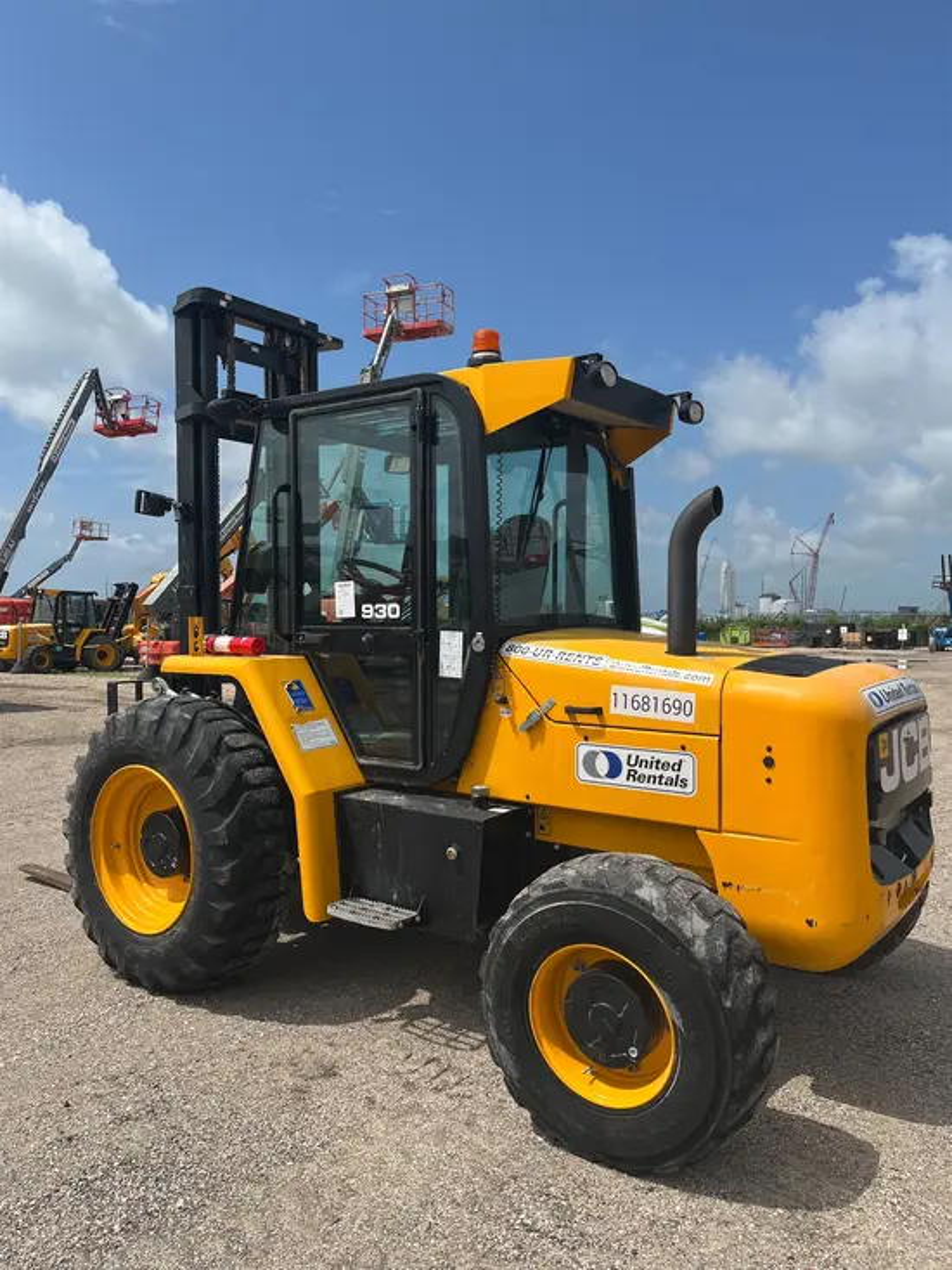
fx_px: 953
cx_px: 476
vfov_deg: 67.3
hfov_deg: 53.1
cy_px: 635
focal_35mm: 26
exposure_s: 1/4854
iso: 50
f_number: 1.6
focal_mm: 5.1
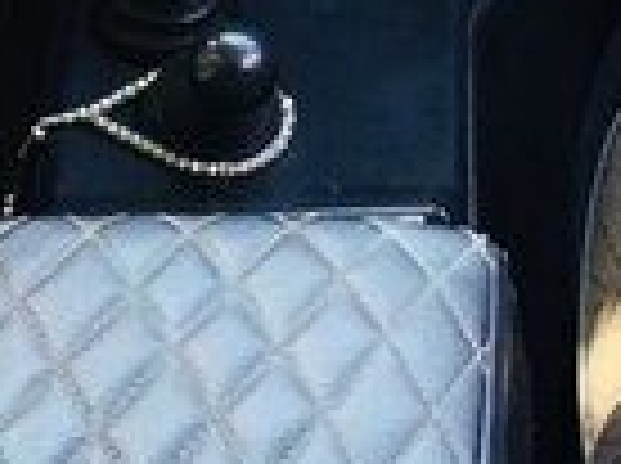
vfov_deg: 10.0
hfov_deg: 14.2
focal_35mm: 139
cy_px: -417
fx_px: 2489
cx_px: 320
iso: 40
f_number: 2.2
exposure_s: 1/50
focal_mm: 4.15
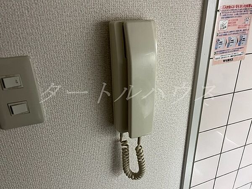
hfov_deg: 67.3
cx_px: 126
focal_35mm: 26
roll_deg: +0.4
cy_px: 94
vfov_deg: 53.1
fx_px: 189
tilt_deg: -20.9
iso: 250
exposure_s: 1/60
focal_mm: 5.7
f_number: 1.5
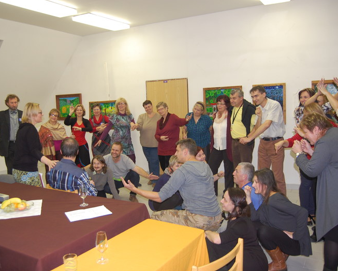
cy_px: 134
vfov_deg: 47.1
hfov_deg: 57.0
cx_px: 148
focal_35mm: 31
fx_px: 310
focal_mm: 18
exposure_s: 1/60
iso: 400
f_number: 3.5
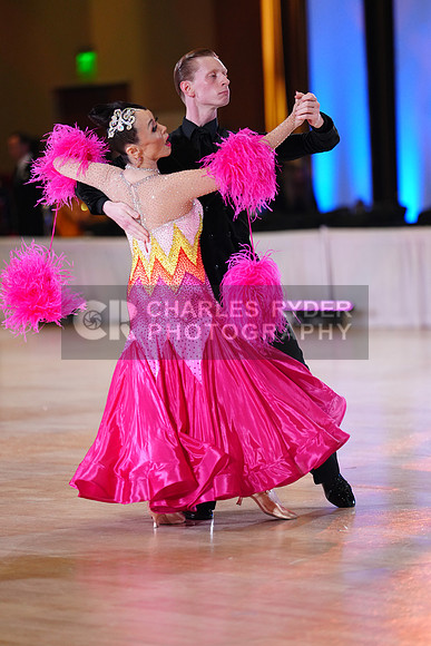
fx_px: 3482
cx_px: 216
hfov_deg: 7.1
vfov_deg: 10.6
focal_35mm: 194
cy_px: 323
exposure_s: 1/400
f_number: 2.8
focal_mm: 194
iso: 2000
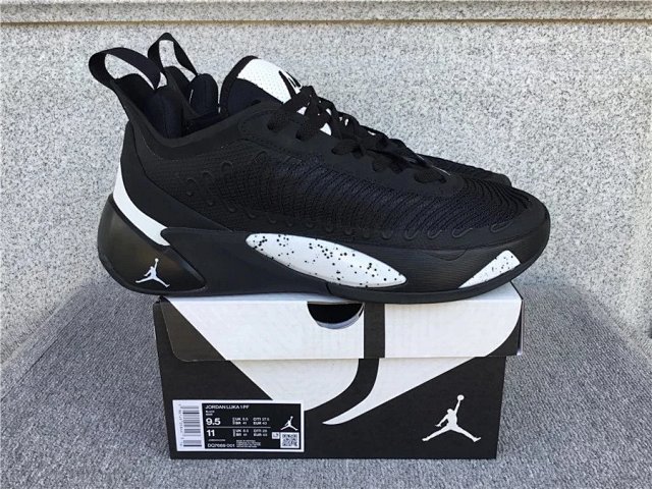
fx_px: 584
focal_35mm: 31
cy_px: 244
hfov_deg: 58.4
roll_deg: +1.0
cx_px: 326
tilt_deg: -19.3
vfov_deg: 45.4
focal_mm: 3.3
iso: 25
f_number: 2.4
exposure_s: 1/110
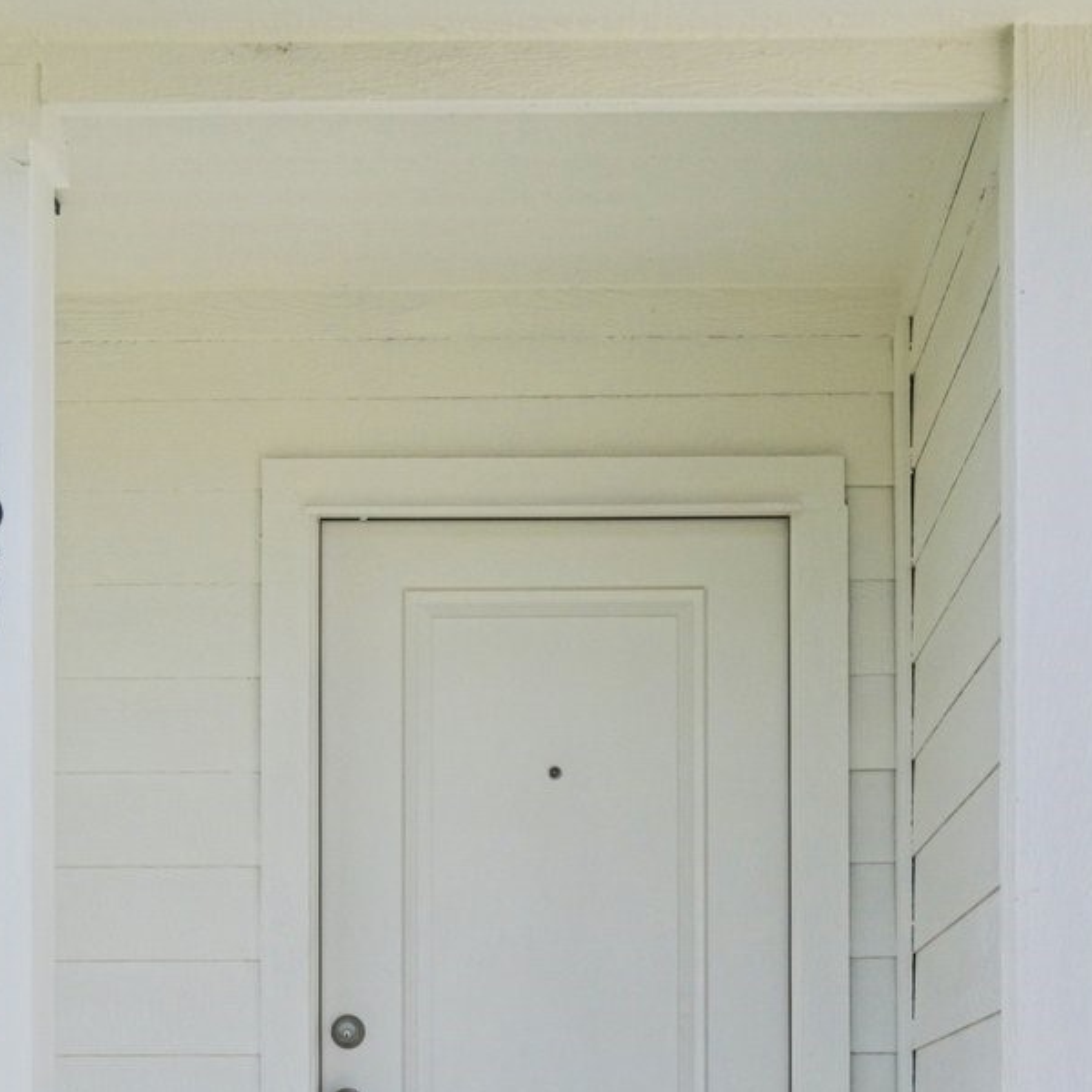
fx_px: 2122
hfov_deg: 28.9
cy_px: 945
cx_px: 559
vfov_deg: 28.0
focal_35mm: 59
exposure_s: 1/1600
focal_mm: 20.5
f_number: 8
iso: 400
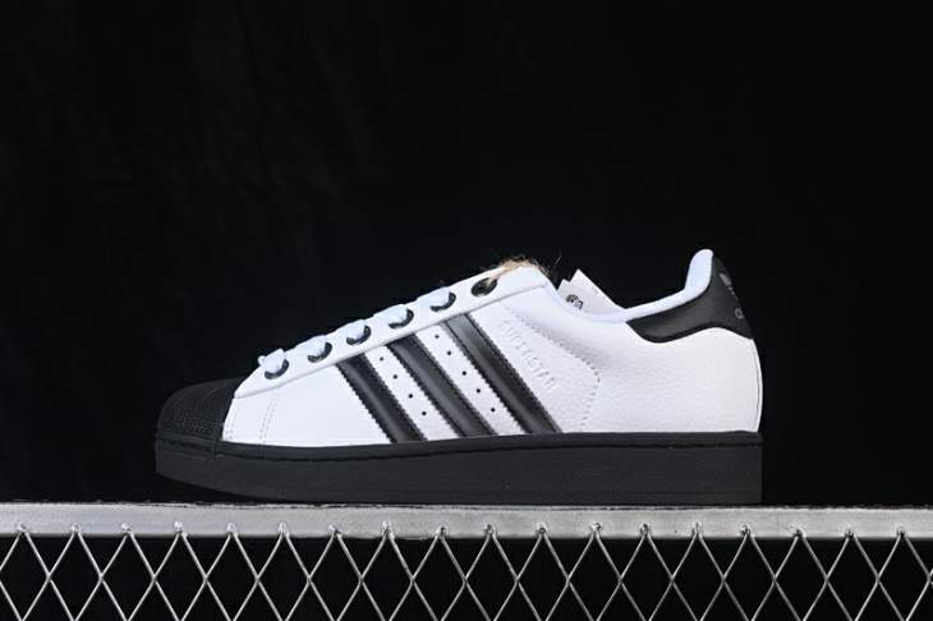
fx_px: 1943
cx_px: 466
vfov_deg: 18.2
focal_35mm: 75
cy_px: 310
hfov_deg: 27.0
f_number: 8
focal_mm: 50
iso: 160
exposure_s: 1/80
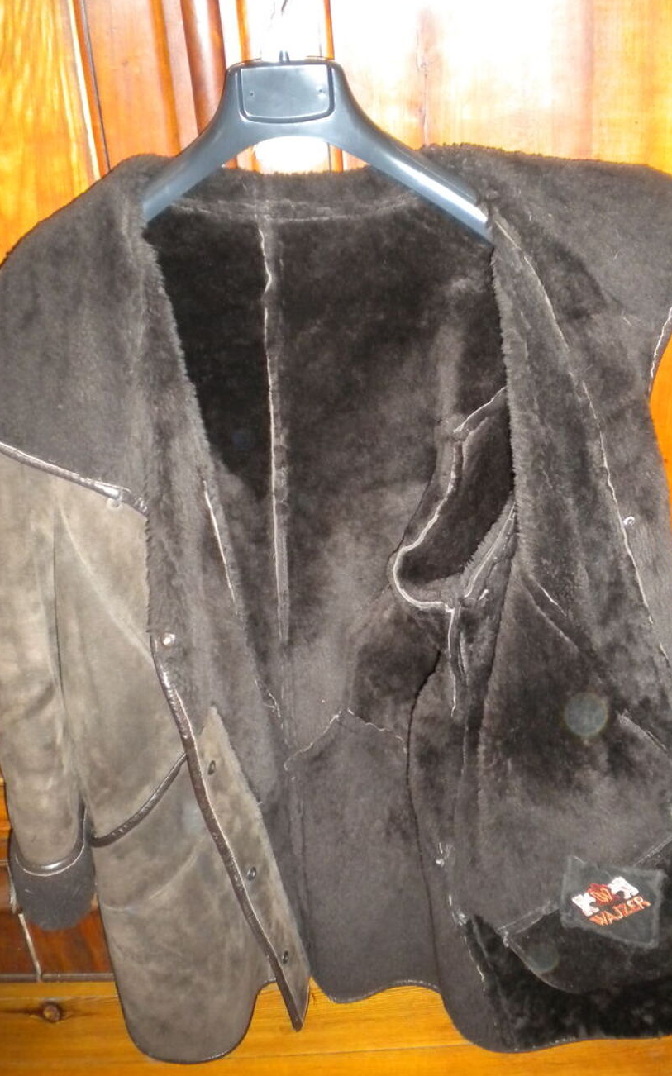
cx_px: 379
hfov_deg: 33.5
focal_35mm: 38
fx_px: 1114
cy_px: 534
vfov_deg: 51.6
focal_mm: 6.3
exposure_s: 1/30
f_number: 3.1
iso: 402
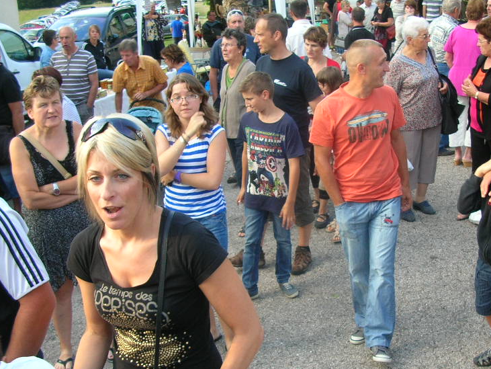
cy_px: 216
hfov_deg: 38.4
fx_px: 695
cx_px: 328
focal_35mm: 49
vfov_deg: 29.6
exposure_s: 1/66.6
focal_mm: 5.8
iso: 50
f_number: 2.8
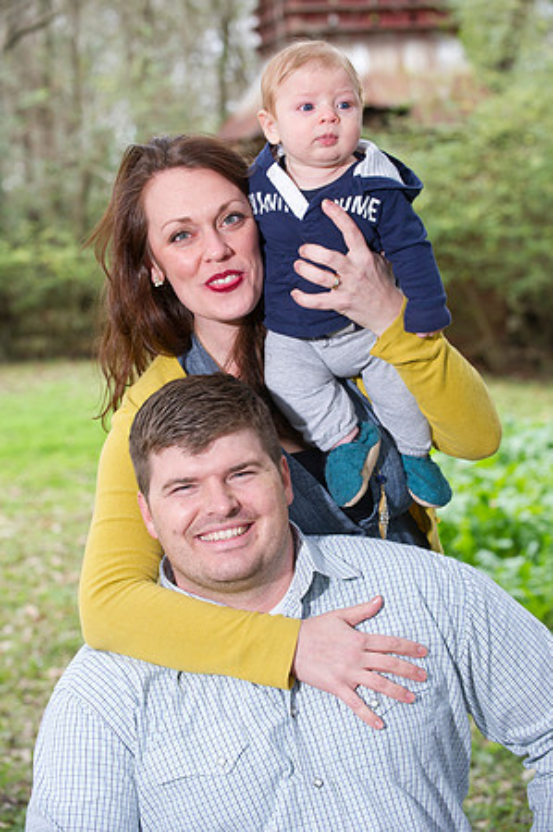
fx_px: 2078
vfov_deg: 22.6
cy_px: 416
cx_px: 276
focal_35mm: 90
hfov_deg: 15.2
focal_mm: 90
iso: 800
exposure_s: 1/125
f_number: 5
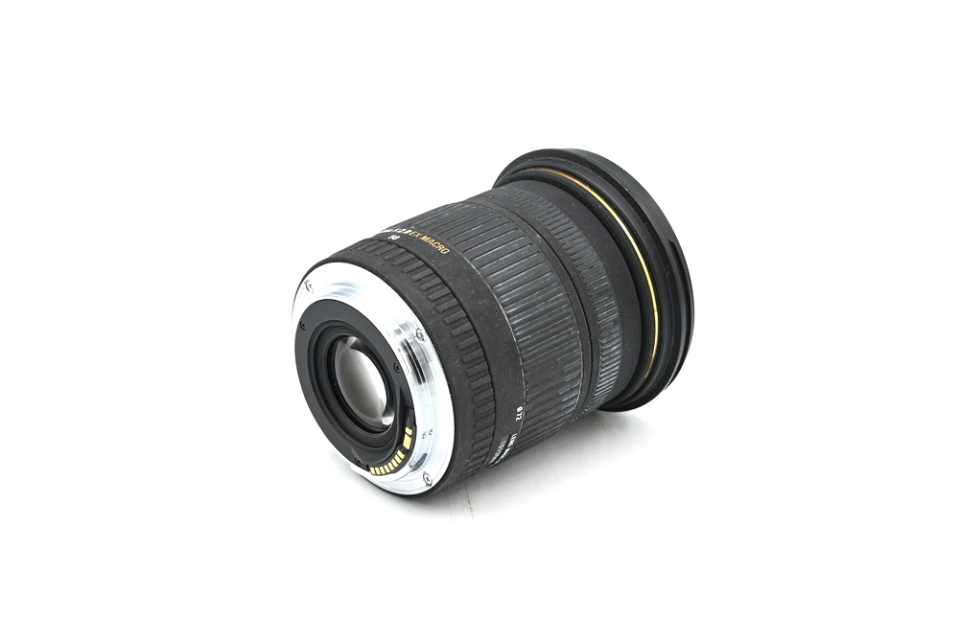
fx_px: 1998
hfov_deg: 27.0
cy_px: 320
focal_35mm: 75
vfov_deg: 18.2
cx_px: 480
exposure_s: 1/13
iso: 100
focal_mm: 75
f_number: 14
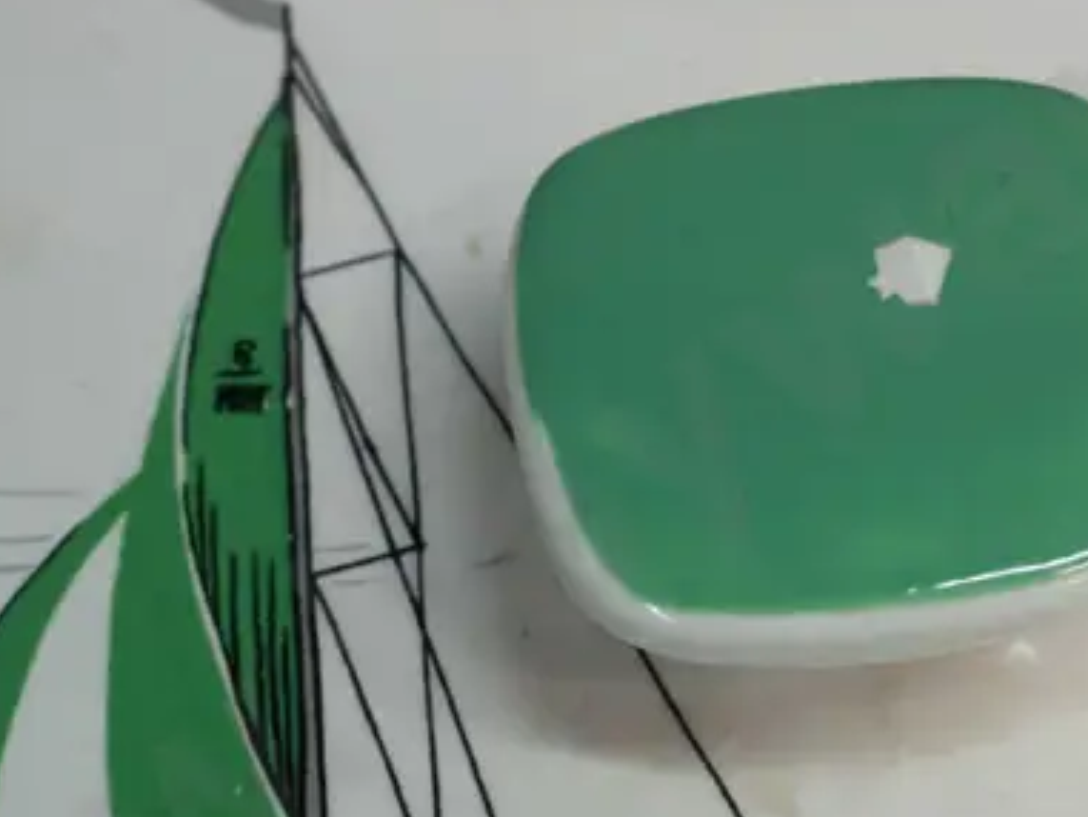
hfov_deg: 19.0
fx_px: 3207
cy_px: 283
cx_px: 897
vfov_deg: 14.5
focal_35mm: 102
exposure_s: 1/160
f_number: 6.3
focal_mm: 19
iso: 2000
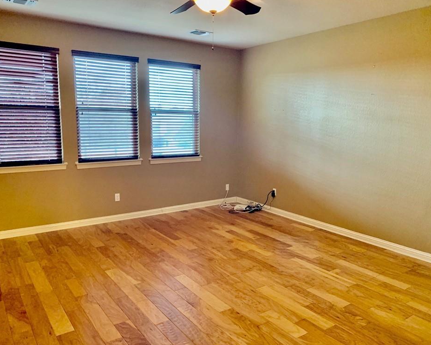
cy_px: 176
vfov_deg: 51.5
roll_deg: -1.3
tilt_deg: -7.6
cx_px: 229
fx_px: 357
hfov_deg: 62.2
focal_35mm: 28
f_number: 1.8
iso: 320
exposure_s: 1/60
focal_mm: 4.25
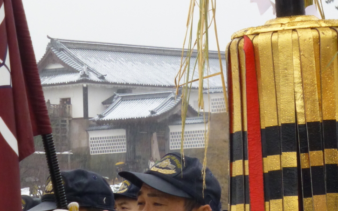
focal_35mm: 255
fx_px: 2349
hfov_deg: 8.2
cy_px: 148
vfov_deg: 5.1
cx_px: 252
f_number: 5.3
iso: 250
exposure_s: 1/80
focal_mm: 19.4
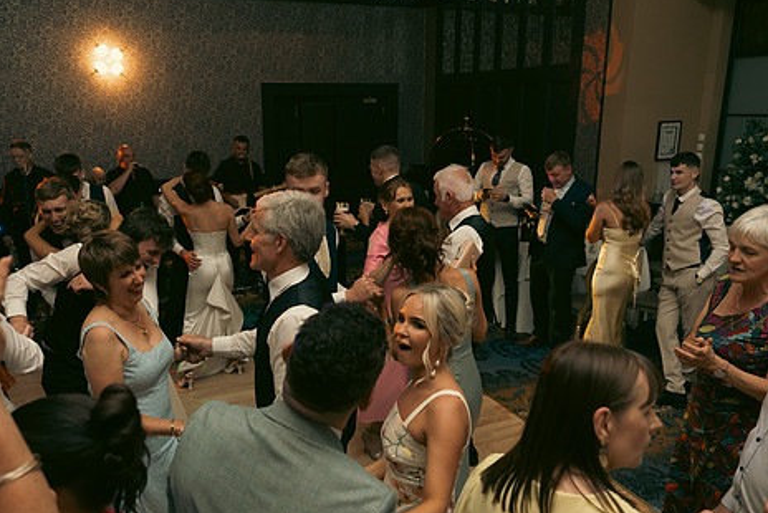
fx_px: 640
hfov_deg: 61.8
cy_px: 284
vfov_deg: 43.6
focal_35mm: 30
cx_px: 348
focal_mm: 24
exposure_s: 1/200
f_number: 3.5
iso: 2500
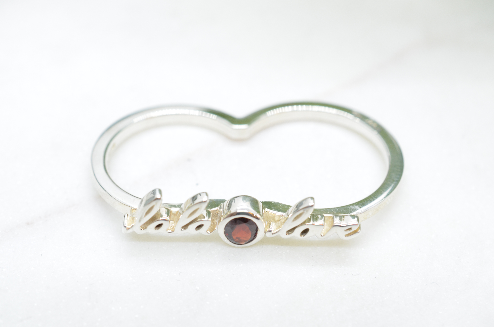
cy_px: 164
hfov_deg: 33.5
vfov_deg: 22.5
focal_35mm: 60
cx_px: 247
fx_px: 822
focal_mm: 40
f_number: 9
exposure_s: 1/80
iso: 1000
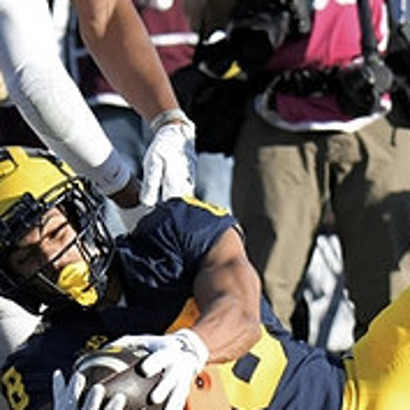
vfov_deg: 2.1
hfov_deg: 2.1
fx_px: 11216
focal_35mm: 837
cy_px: 294
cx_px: 366
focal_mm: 200
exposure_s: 1/5000
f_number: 5.3
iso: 1250
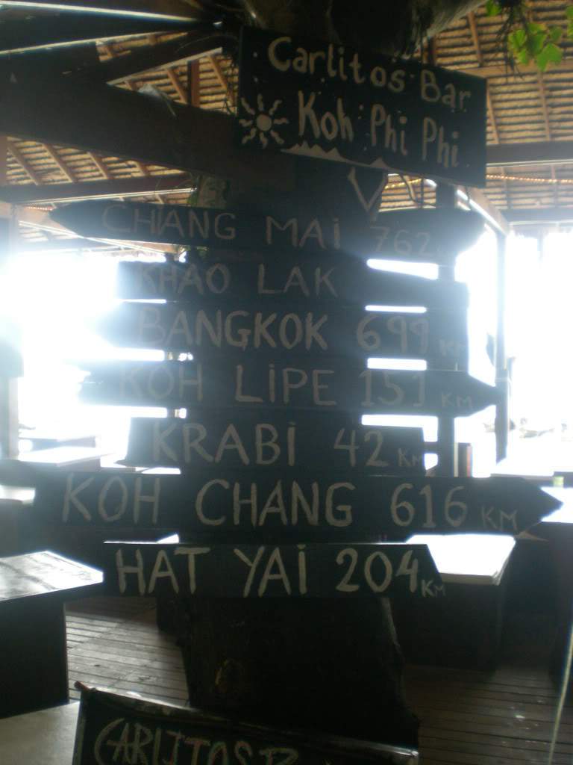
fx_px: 839
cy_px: 382
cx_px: 286
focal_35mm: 38
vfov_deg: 49.0
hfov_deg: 37.7
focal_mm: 6.3
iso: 200
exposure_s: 1/45
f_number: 3.1
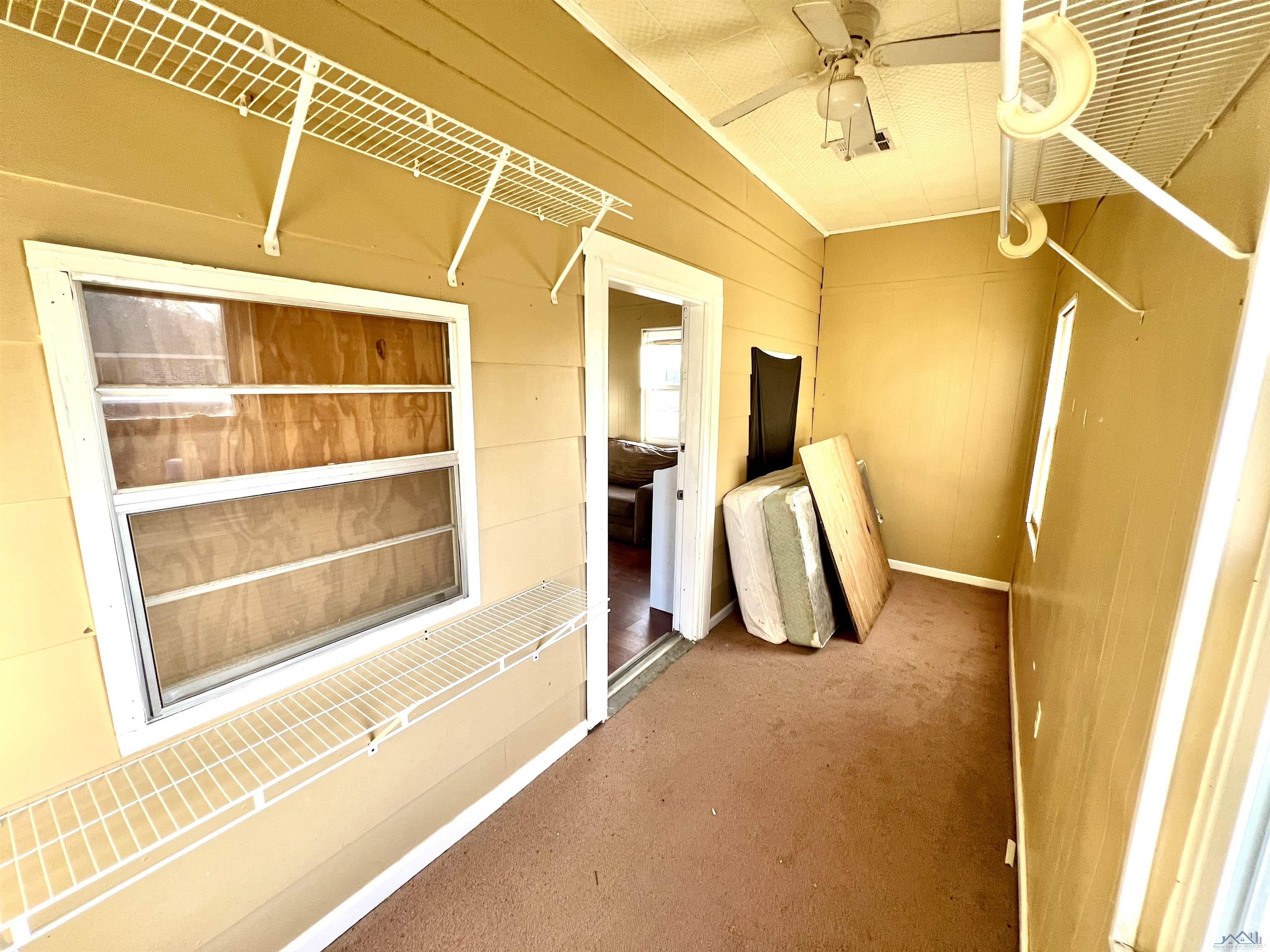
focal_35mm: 13
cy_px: 476
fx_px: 477
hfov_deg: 106.2
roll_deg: -0.8
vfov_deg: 89.9
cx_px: 635
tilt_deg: -10.9
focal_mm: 1.57
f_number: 1.8
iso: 125
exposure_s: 1/99
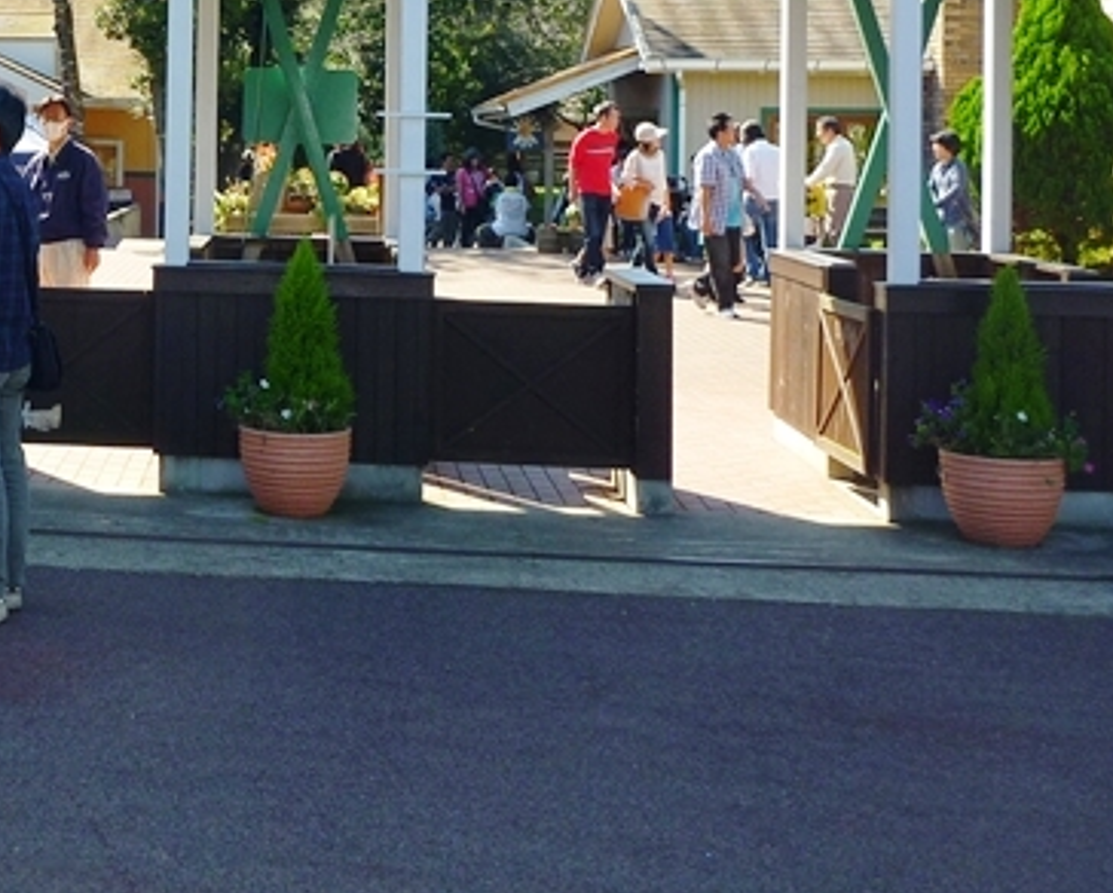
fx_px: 1979
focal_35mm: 60
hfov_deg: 29.4
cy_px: 83
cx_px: 12
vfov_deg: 24.7
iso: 100
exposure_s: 1/320
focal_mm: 4.9
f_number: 3.3
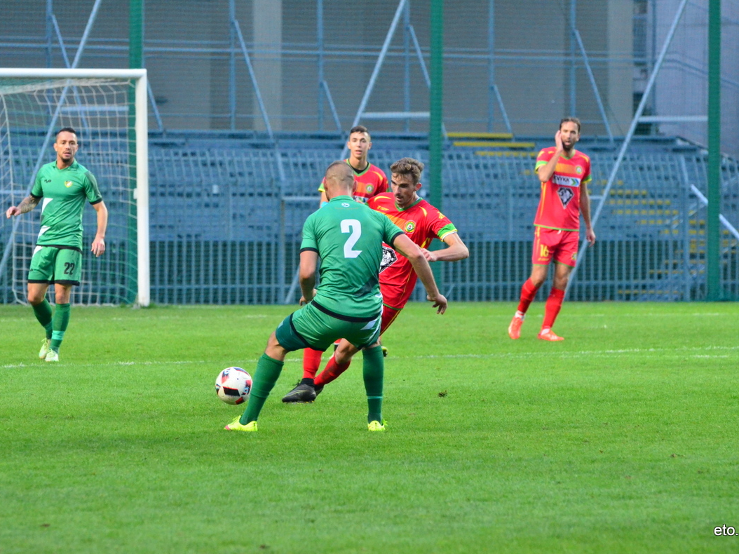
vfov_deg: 5.0
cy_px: 277
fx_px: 6296
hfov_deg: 6.7
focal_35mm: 295
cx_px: 355
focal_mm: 180
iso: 5000
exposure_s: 1/800
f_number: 5
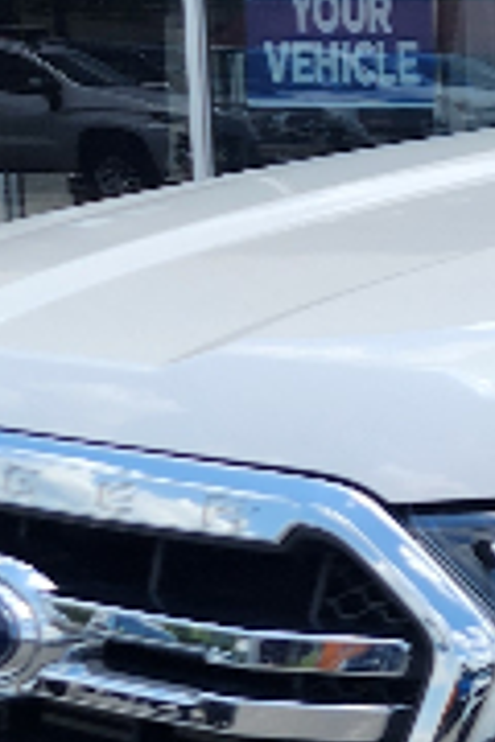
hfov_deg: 9.2
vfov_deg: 15.0
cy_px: 507
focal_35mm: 136
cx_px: 1122
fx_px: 2805
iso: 12
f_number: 1.8
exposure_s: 1/684
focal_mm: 6.4
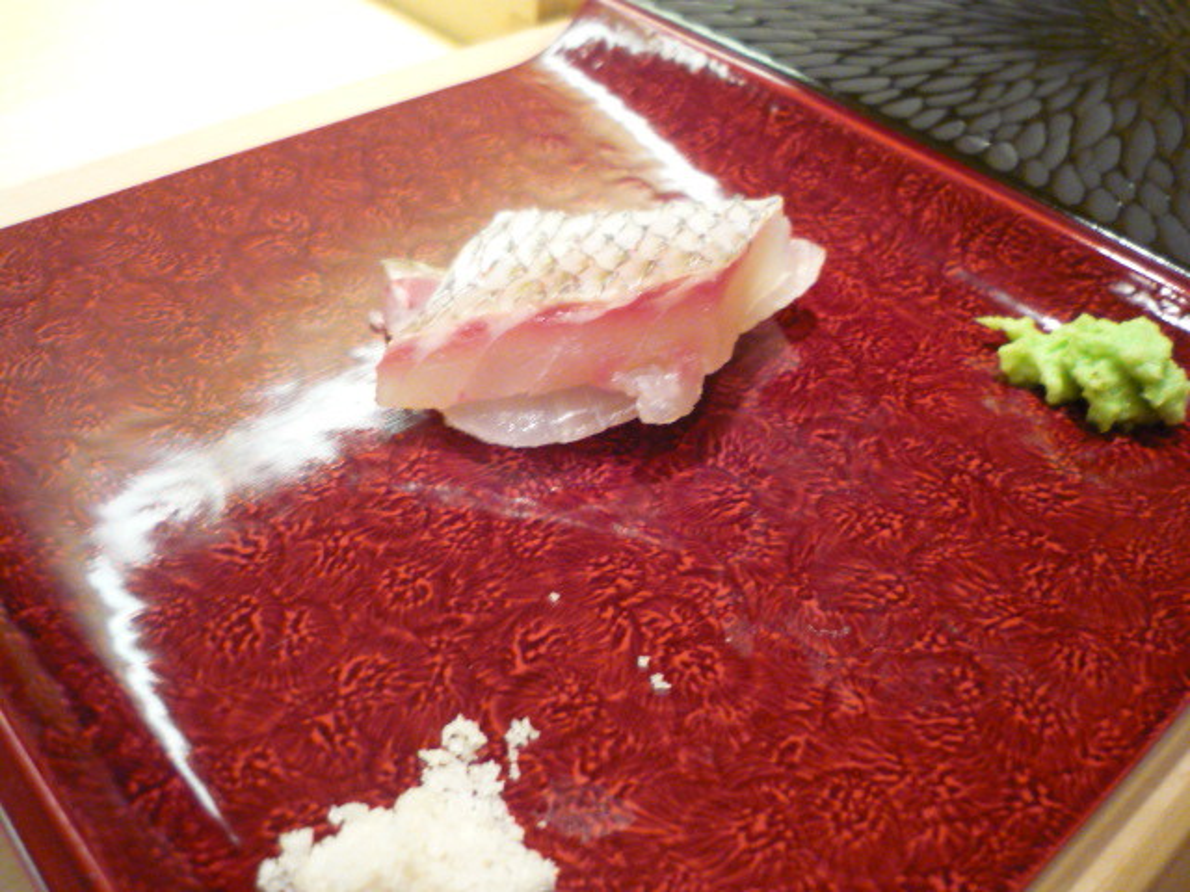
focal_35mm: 33
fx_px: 1134
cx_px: 595
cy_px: 446
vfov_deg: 42.9
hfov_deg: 55.4
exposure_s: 1/20
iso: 400
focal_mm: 5.5
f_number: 2.8
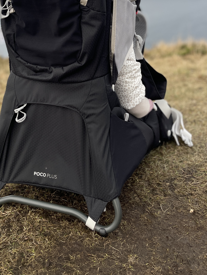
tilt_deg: -12.6
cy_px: 43
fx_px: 367
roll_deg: +3.6
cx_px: 77
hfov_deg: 31.4
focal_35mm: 46
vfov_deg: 39.1
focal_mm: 5.1
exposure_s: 1/371
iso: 50
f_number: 1.6
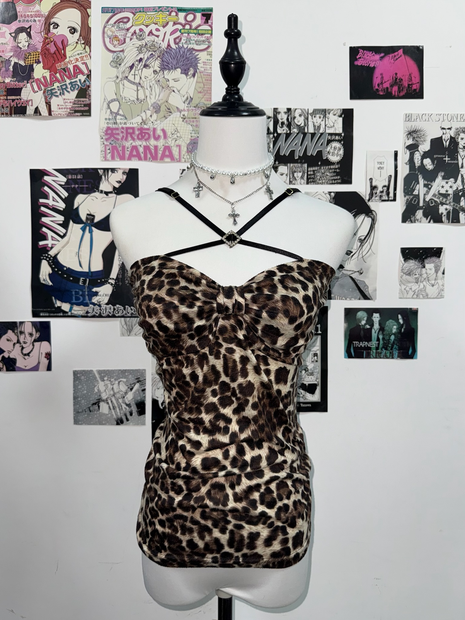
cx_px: 232
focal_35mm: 24
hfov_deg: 56.8
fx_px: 430
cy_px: 310
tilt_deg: -2.9
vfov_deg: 71.6
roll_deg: -0.4
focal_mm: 6.76
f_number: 1.78
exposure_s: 1/56
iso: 80
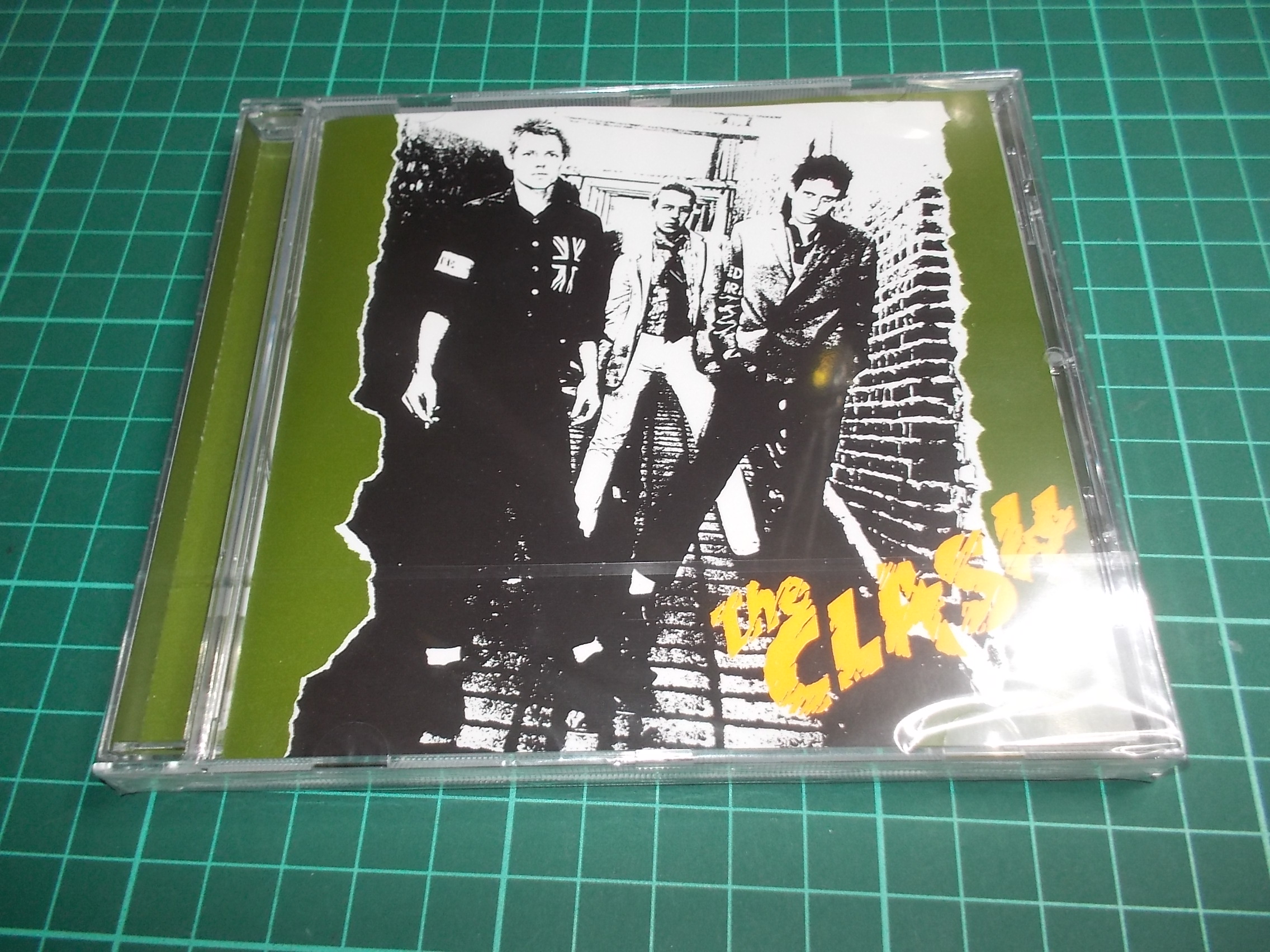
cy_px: 476
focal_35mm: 29
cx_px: 635
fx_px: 1064
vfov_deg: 48.2
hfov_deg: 61.7
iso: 160
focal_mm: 4.1
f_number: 3.3
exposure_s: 1/30
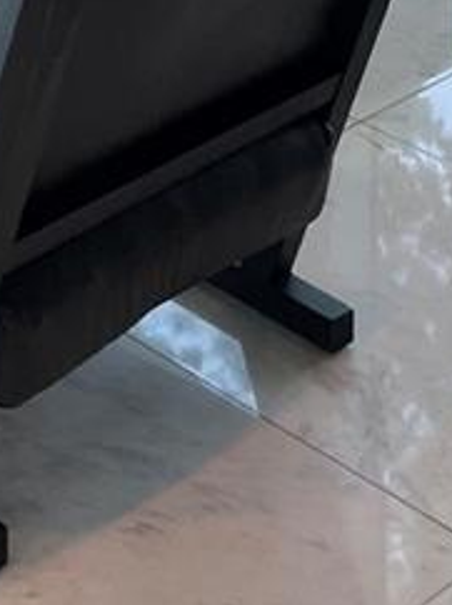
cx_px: -272
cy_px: -750
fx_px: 2250
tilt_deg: -6.3
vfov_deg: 12.6
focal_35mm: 129
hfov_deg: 10.9
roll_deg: +2.6
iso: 32
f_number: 1.6
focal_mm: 4.2
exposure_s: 1/145
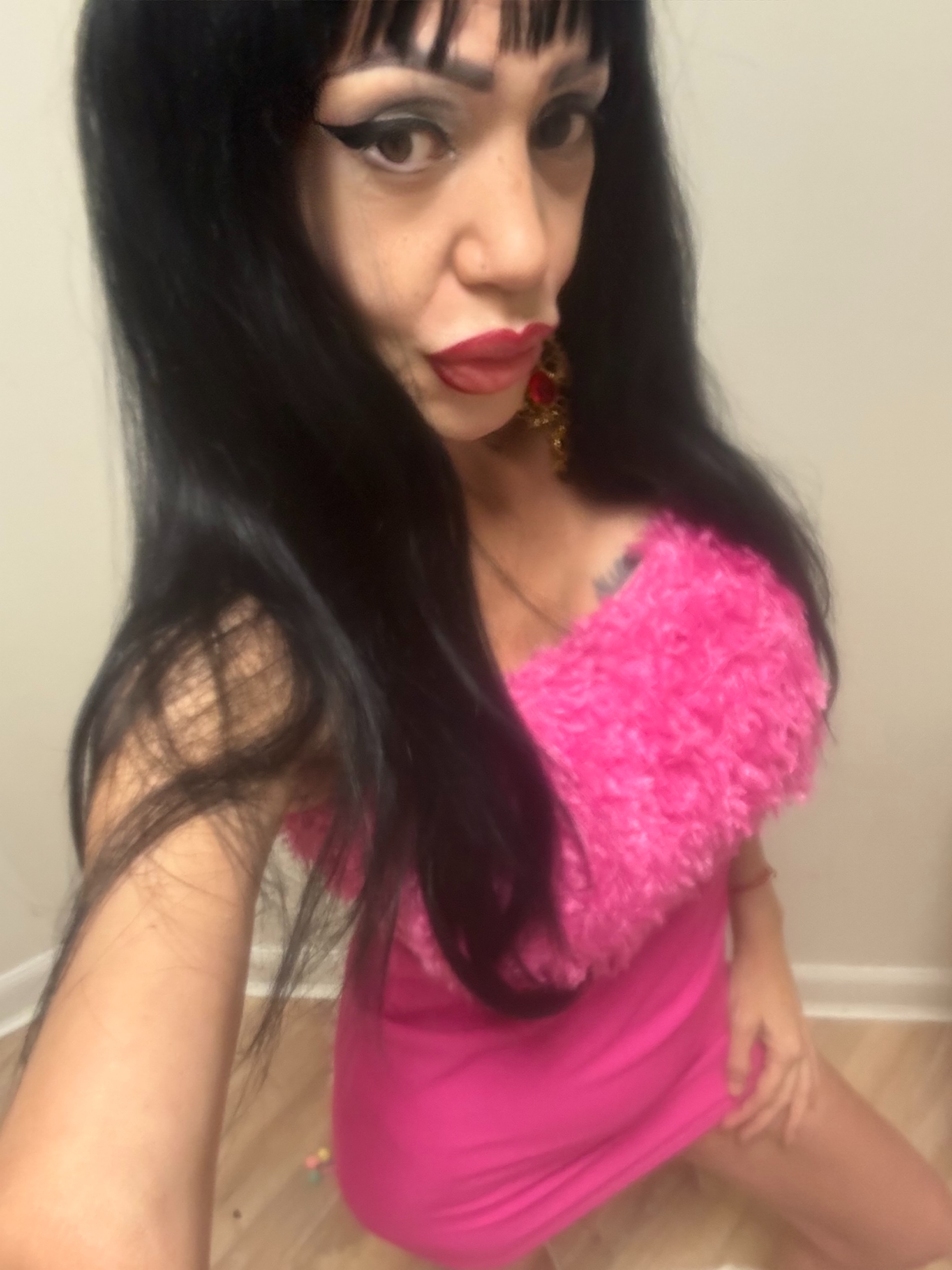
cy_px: 635
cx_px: 476
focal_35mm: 30
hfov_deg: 46.8
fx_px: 1100
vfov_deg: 60.0
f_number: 1.9
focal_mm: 2.69
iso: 400
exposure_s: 1/33
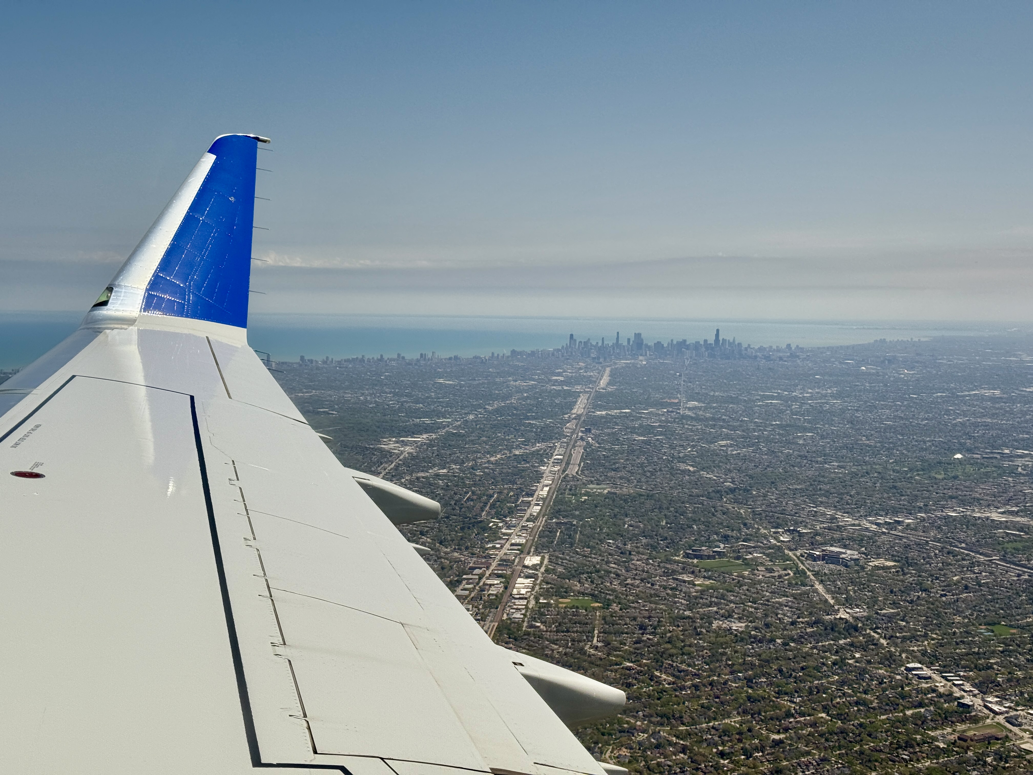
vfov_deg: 30.3
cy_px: 388
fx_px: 1432
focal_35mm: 48
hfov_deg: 39.7
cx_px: 516
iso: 80
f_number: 1.78
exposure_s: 1/6024
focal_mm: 6.76
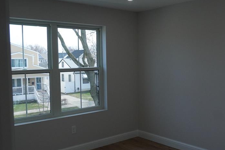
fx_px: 261
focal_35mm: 42
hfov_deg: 46.3
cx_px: 139
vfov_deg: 32.1
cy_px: 77
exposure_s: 1/1250
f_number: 5.6
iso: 1600
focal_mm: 19
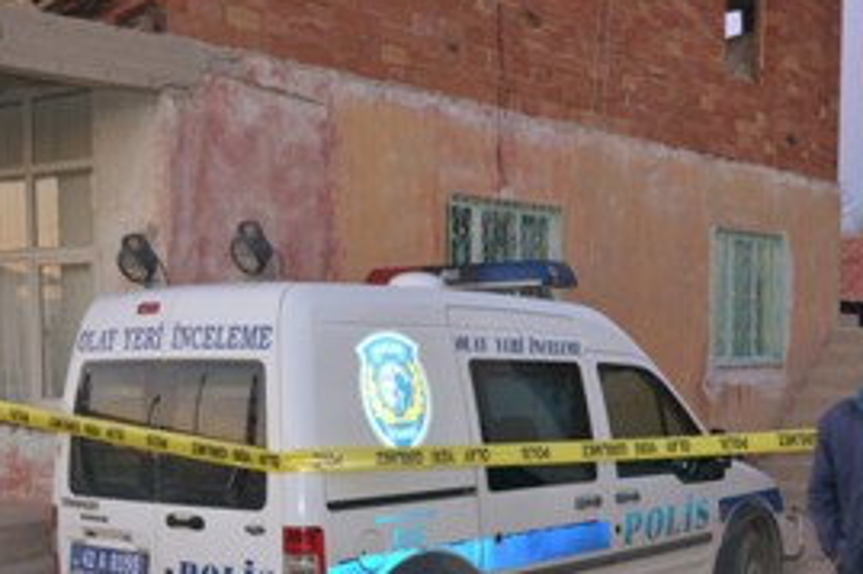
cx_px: 529
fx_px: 1318
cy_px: 463
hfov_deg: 36.1
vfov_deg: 24.2
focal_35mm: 55
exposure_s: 1/30
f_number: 4
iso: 800
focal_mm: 22
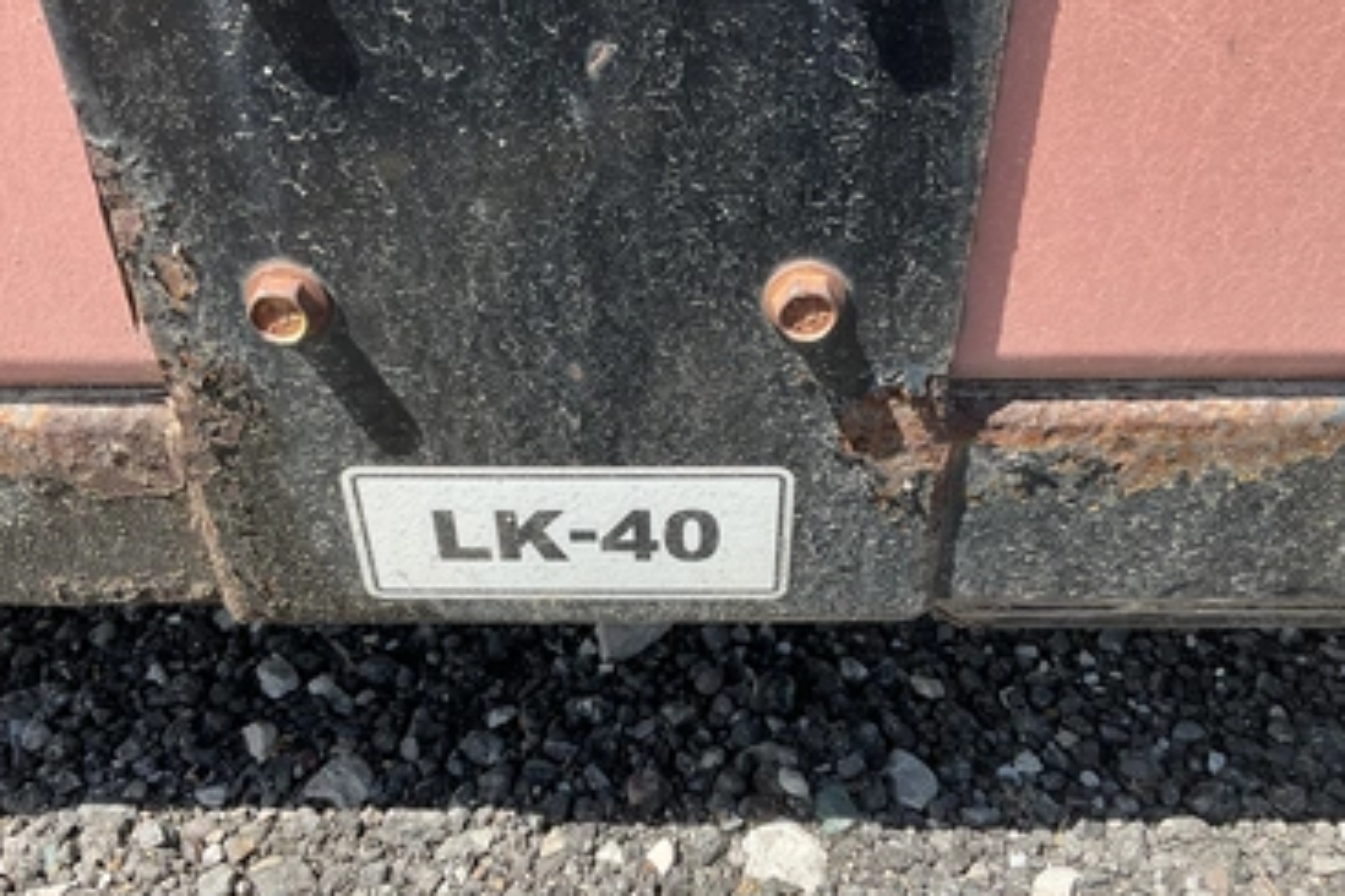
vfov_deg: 40.0
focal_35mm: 33
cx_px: 658
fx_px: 1233
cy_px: 474
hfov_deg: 57.2
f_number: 1.8
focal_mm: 3
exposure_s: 1/586
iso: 25
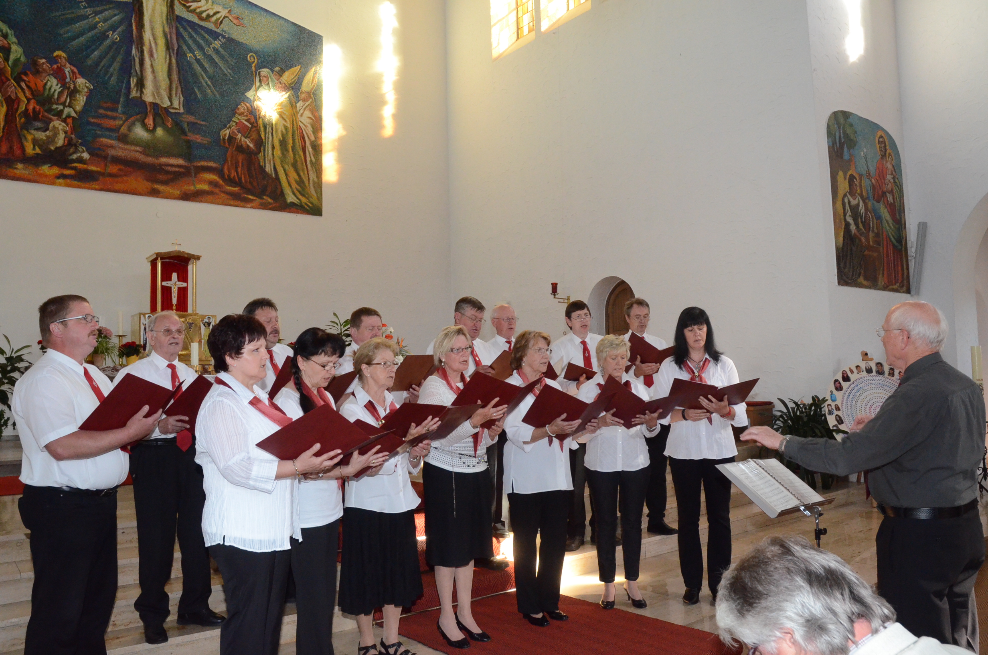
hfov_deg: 67.5
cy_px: 328
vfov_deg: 47.7
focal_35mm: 27
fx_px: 739
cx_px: 494
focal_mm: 18
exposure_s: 1/60
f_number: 10
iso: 3200
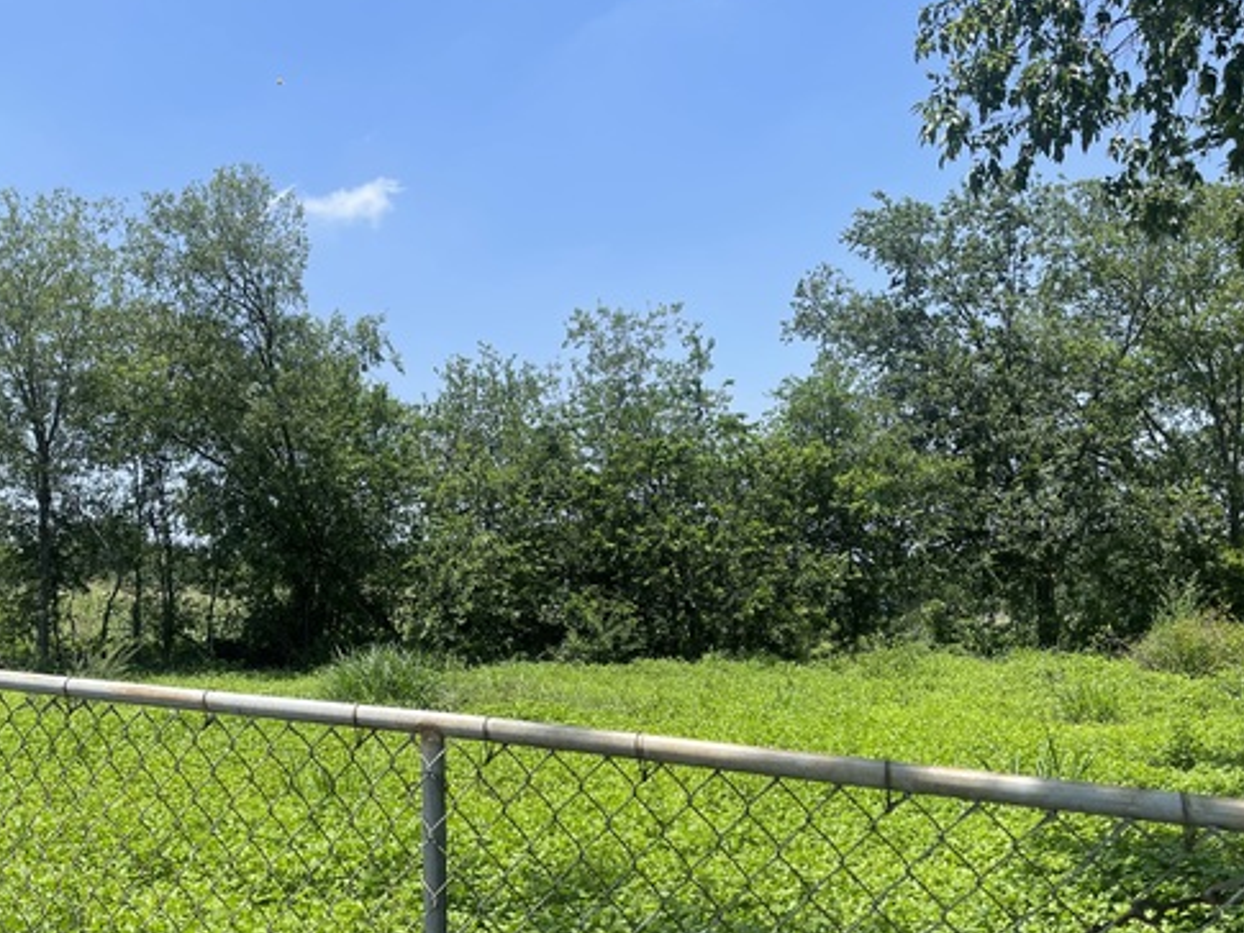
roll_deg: -1.6
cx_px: 472
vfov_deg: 42.7
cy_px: 577
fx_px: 1186
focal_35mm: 33
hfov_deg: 54.8
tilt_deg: +0.4
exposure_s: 1/2288
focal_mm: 5.1
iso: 32
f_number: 1.6
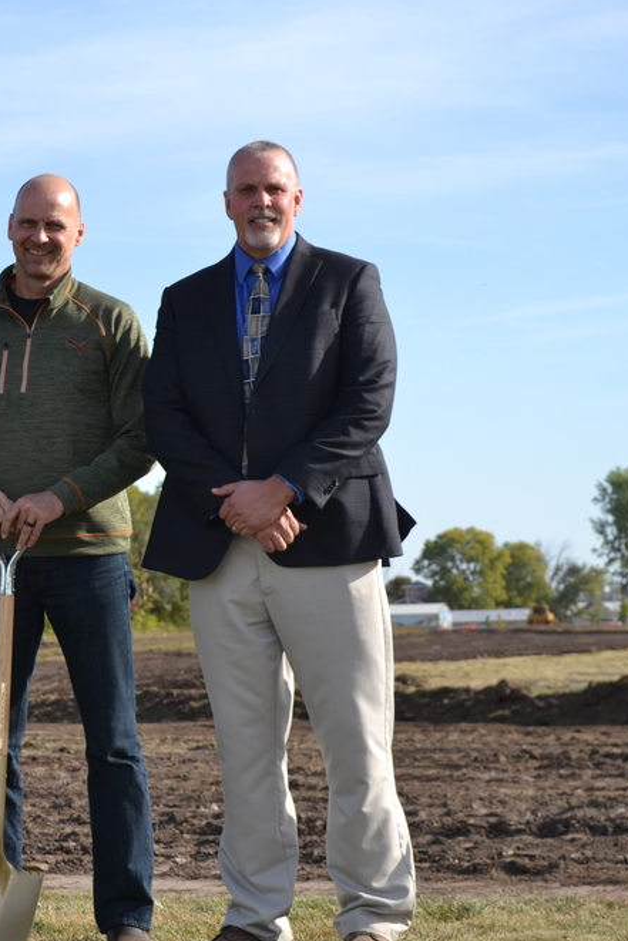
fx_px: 3262
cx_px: -77
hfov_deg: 10.8
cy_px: 470
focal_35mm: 125
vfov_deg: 16.4
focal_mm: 55
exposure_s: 1/200
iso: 100
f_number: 8
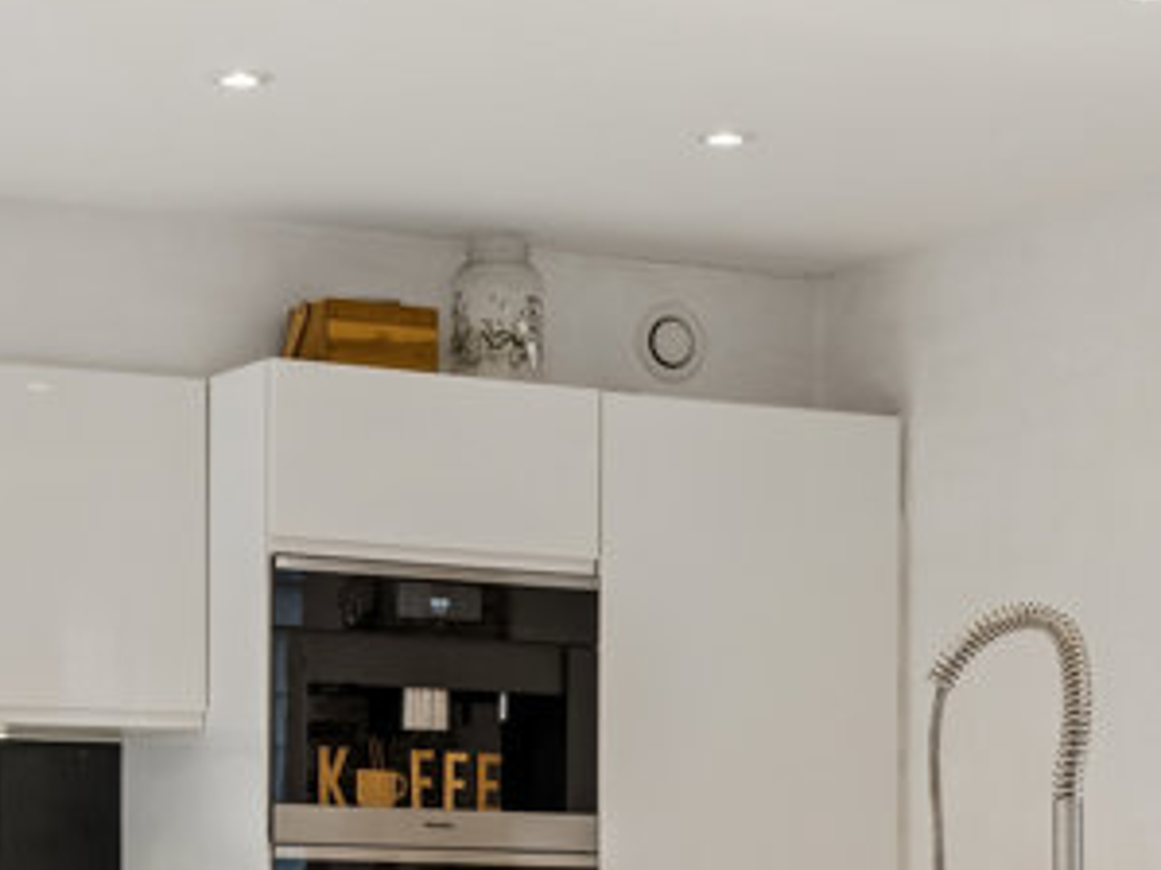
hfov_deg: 18.2
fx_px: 3621
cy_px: 1008
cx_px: 400
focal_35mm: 108
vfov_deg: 13.4
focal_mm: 28
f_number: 8
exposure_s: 1/30
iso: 200
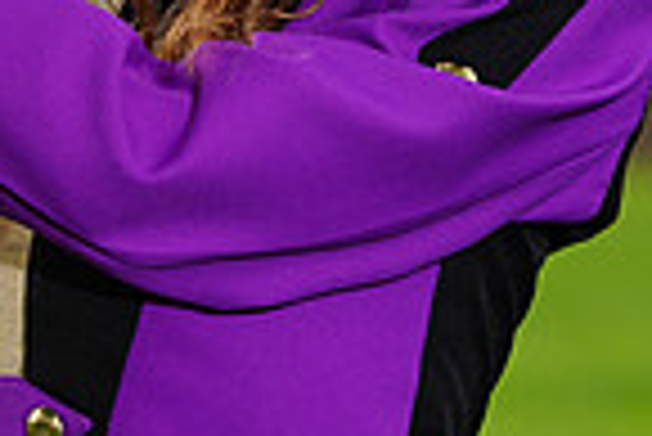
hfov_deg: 2.3
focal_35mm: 913
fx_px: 16552
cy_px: -306
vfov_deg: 1.5
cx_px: -229
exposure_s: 1/200
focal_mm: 229
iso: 100
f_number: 7.1
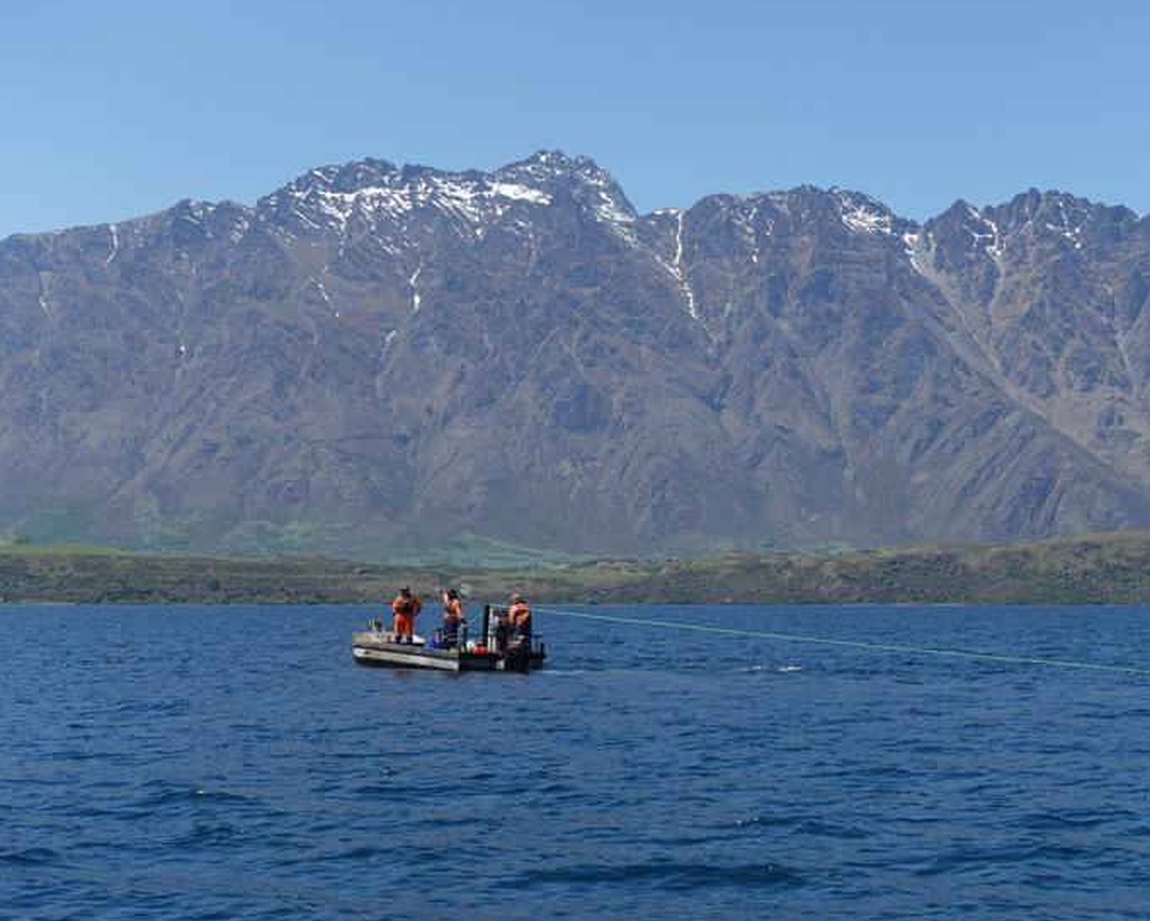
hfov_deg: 26.7
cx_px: 700
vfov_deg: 21.6
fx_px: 2417
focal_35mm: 71
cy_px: 458
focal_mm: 22.57
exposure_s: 1/500
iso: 125
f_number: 5.6
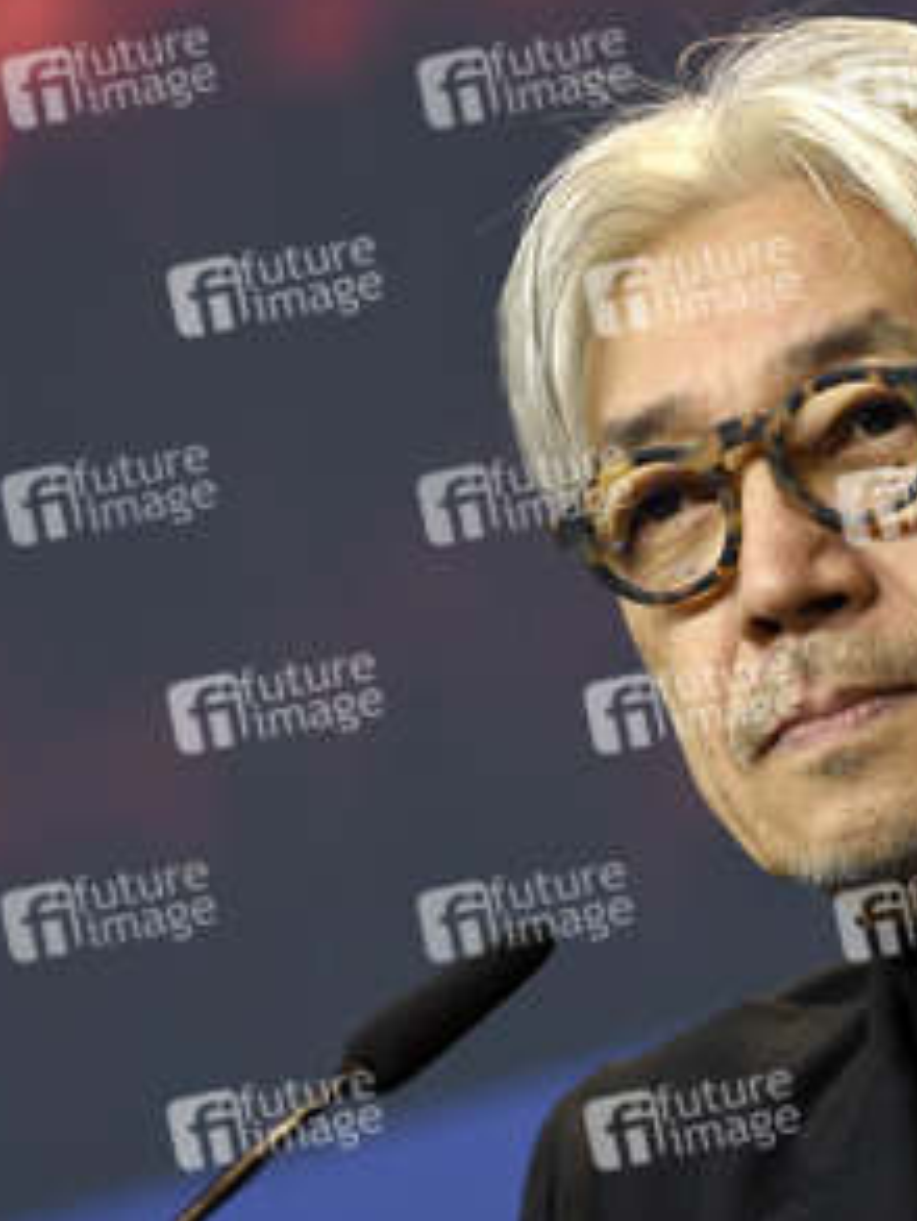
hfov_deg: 5.0
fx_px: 10579
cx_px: 581
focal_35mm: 300
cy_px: 600
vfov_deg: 6.6
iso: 640
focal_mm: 135
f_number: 3.5
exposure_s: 1/320
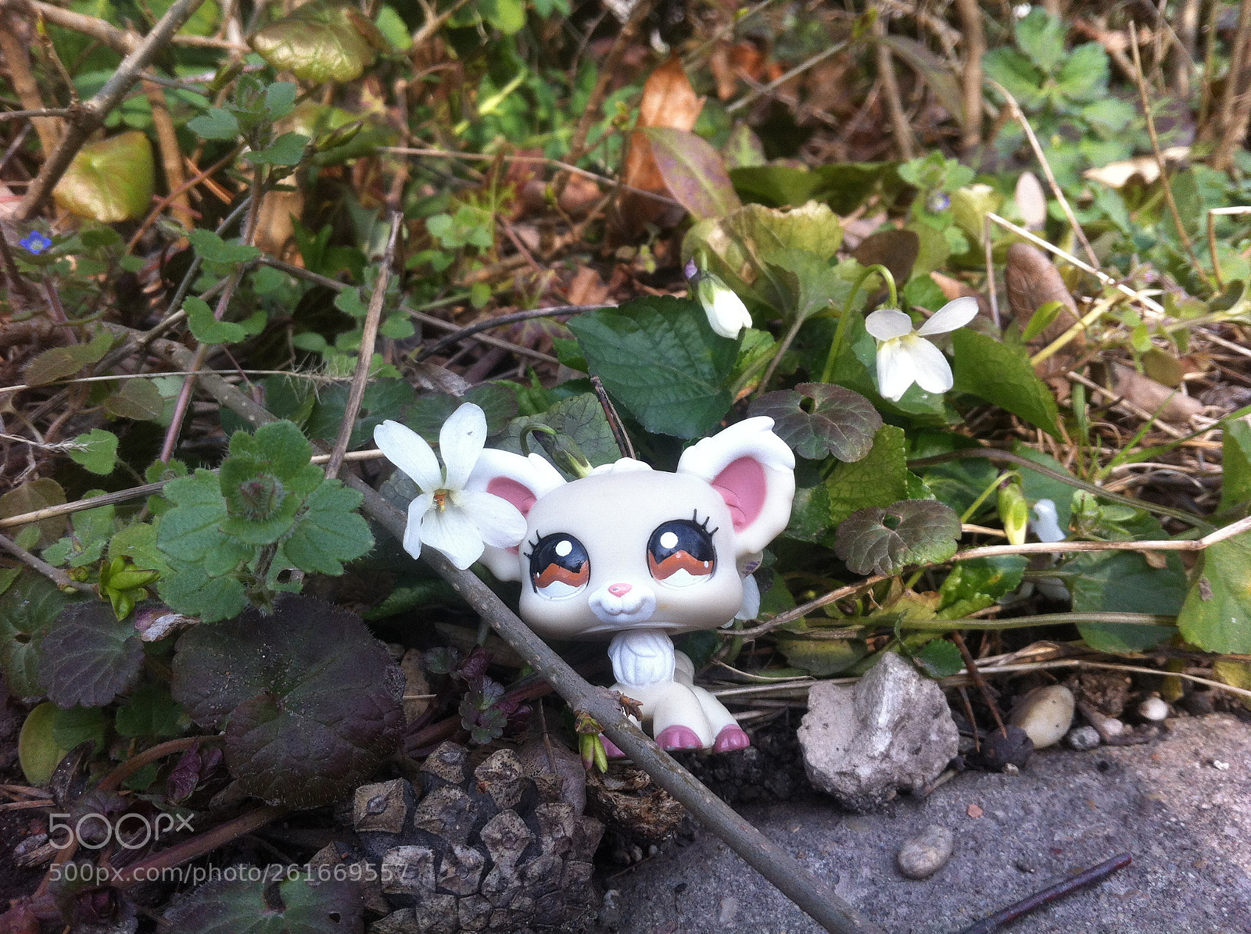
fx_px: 1263
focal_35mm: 35
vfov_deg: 40.6
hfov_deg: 52.7
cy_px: 467
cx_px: 626
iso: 80
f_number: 2.8
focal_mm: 3.85
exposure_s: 1/402
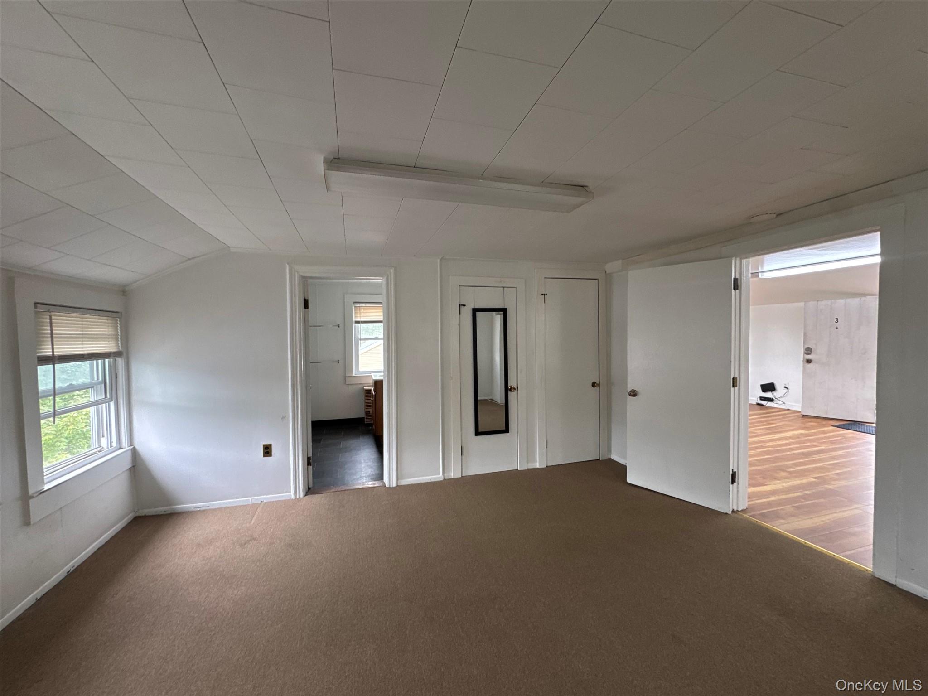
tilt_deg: -2.6
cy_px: 348
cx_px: 464
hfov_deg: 102.1
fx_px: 375
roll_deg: +0.4
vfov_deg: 85.7
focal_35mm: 14
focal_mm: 2.22
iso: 160
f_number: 2.2
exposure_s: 1/60
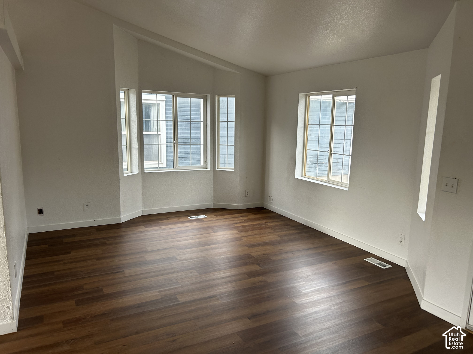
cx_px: 236
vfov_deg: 53.1
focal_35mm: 26
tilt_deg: -8.8
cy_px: 177
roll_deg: -1.3
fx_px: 355
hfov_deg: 67.3
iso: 80
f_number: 1.5
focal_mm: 5.7
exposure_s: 1/120
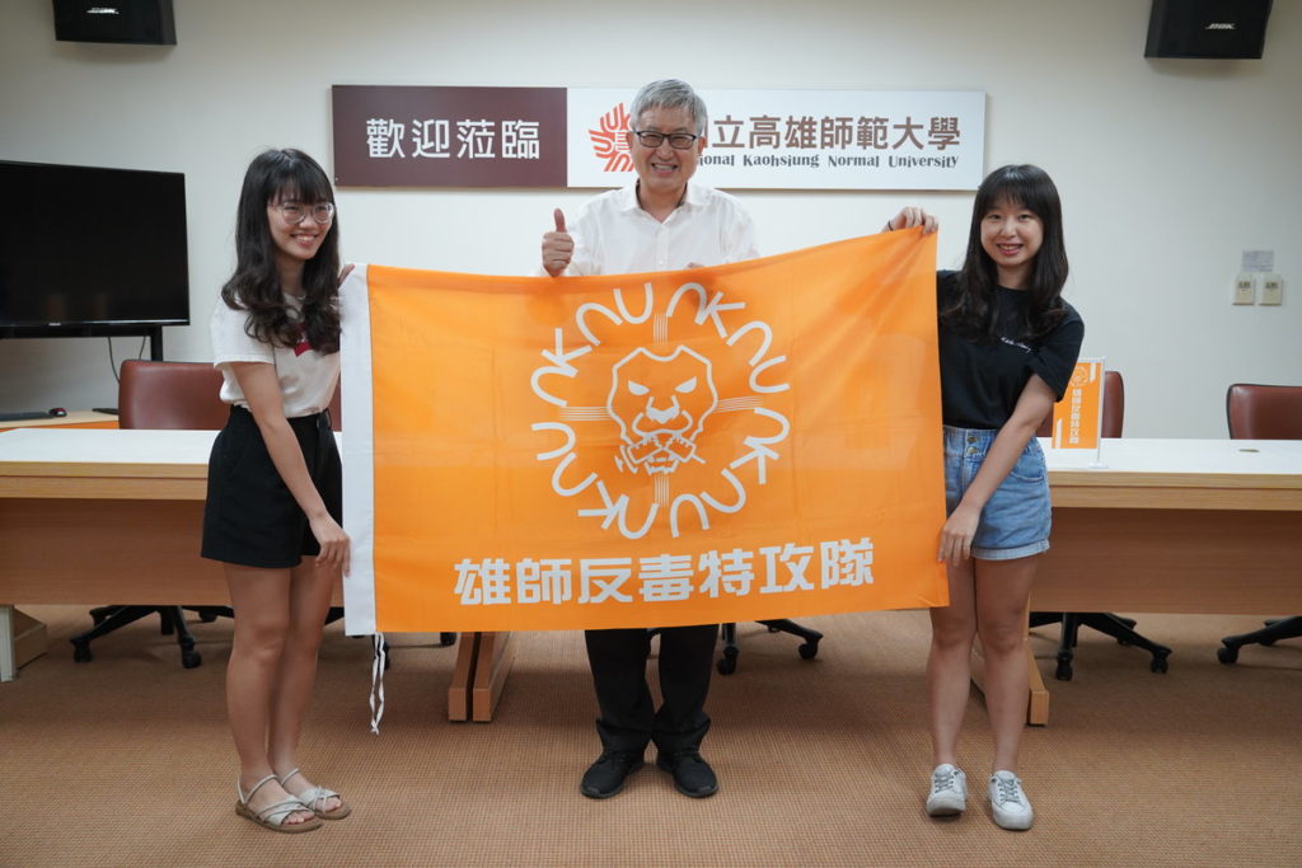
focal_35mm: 36
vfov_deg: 36.9
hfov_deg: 53.1
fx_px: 1302
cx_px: 651
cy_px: 434
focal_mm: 36
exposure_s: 1/160
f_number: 4
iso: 1250
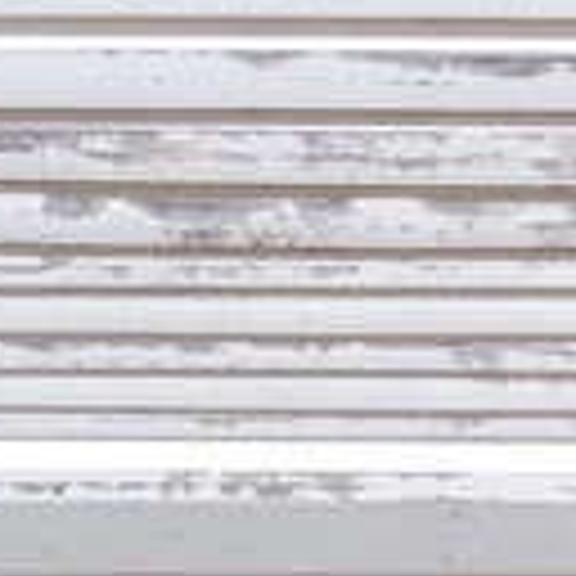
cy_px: 938
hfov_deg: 26.5
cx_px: 436
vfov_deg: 21.2
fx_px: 1205
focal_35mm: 64
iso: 125
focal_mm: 10
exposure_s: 1/50
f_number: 16
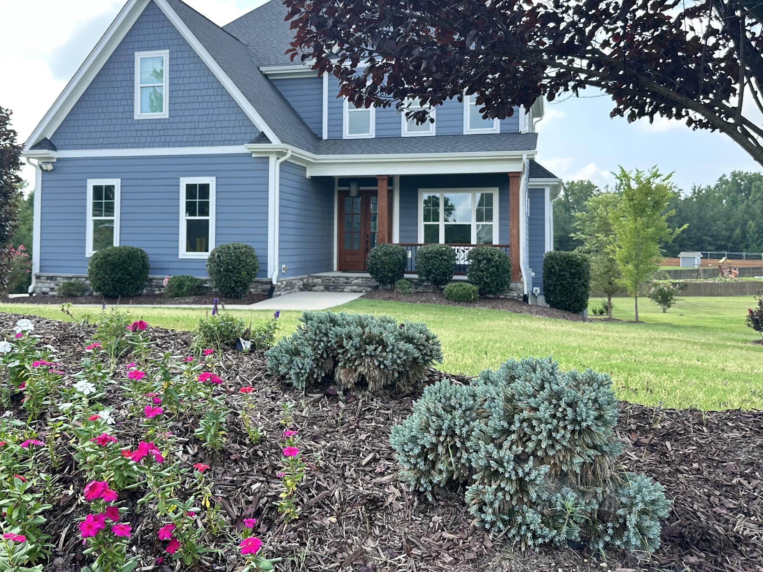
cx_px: 313
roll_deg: -0.4
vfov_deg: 42.6
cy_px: 214
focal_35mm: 33
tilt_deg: +1.8
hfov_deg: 55.0
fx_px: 727
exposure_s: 1/918
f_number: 1.78
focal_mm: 6.86
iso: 80
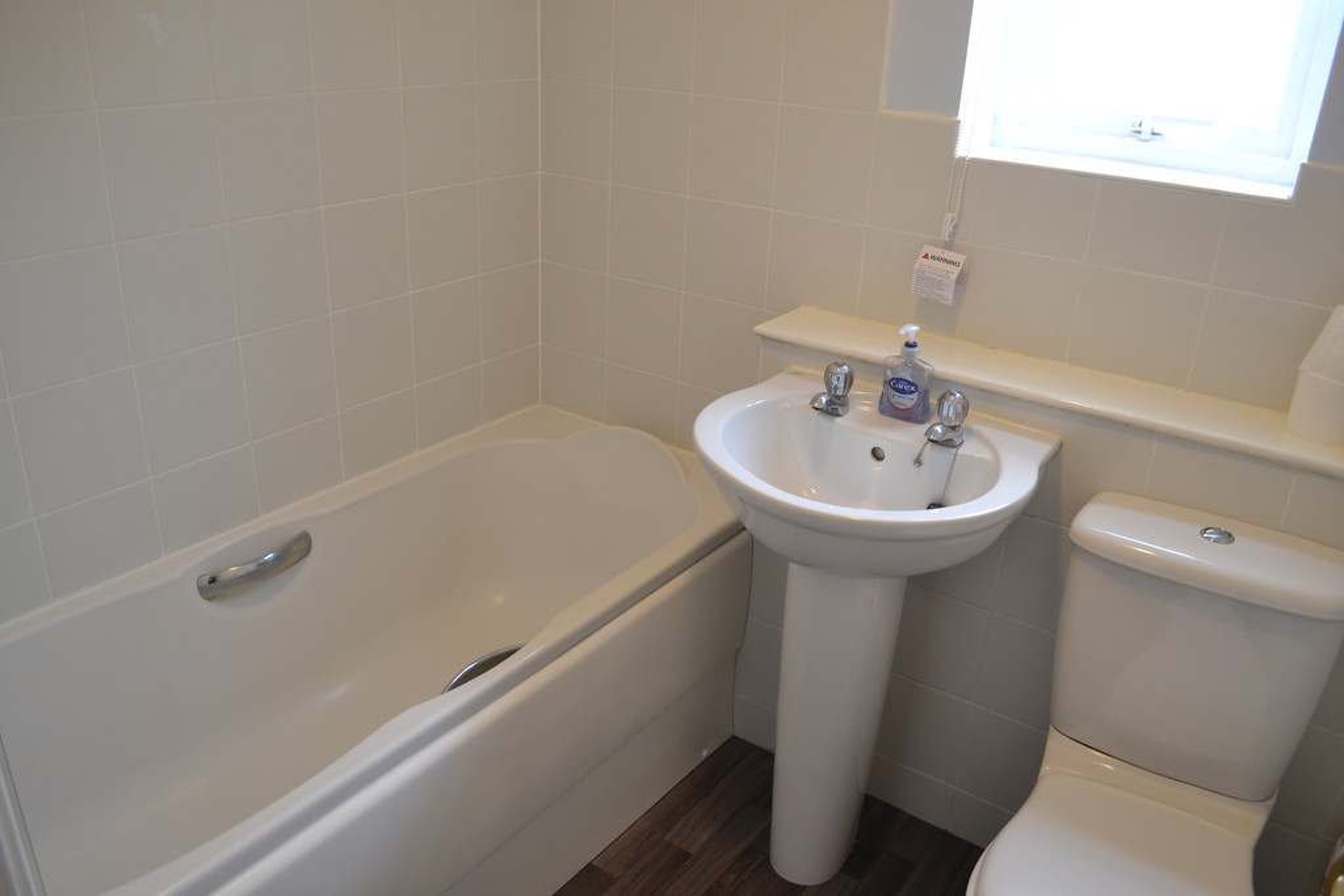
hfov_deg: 67.4
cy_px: 448
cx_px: 672
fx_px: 1008
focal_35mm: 27
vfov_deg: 47.9
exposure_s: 1/20
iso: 400
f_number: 3.5
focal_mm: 18
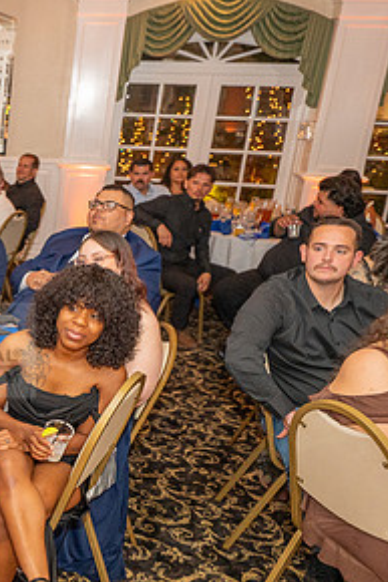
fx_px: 777
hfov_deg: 24.1
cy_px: 350
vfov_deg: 40.9
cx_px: -135
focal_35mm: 48
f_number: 2.8
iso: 2000
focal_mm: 24
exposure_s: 1/200
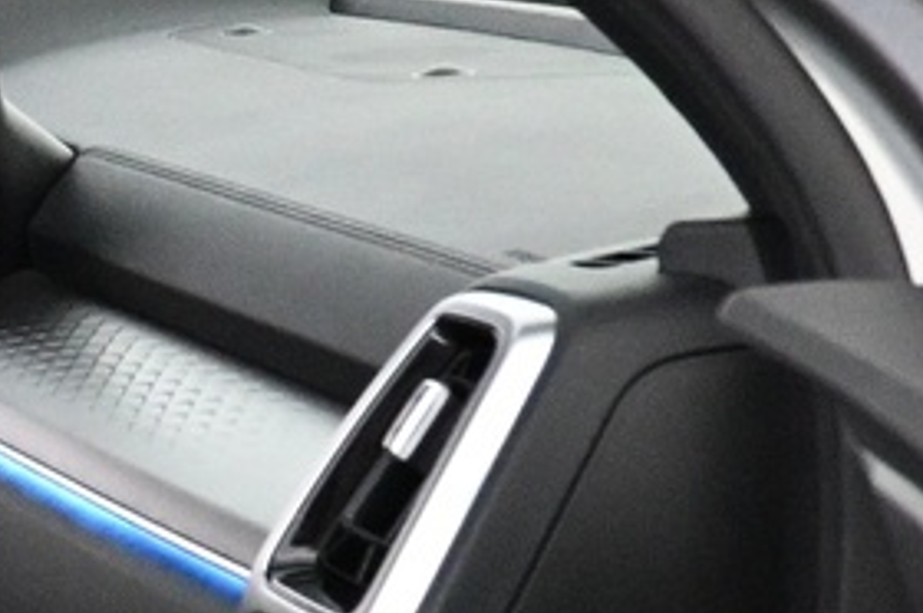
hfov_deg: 13.1
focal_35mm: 139
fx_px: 3560
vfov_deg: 9.8
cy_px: 445
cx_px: -808
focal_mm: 16
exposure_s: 1/80
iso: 4000
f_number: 3.5
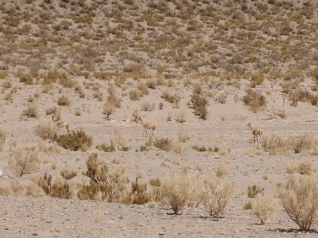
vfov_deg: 10.6
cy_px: 119
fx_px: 1286
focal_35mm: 140
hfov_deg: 14.1
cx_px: 159
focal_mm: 25
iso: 320
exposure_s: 1/2000
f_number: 5.9
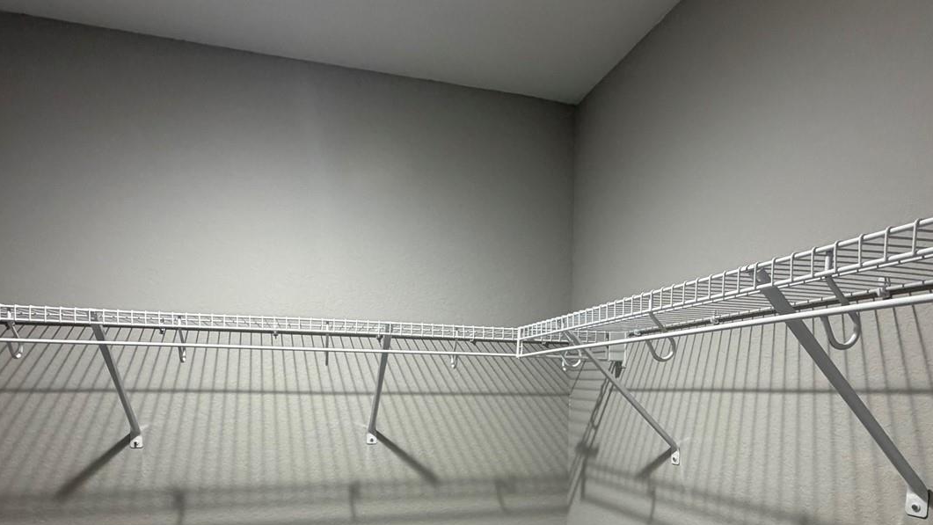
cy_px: 429
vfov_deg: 46.6
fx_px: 569
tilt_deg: -5.2
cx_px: 476
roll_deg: -0.5
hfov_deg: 78.7
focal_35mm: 23
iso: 250
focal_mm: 2.22
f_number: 2.2
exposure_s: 1/120
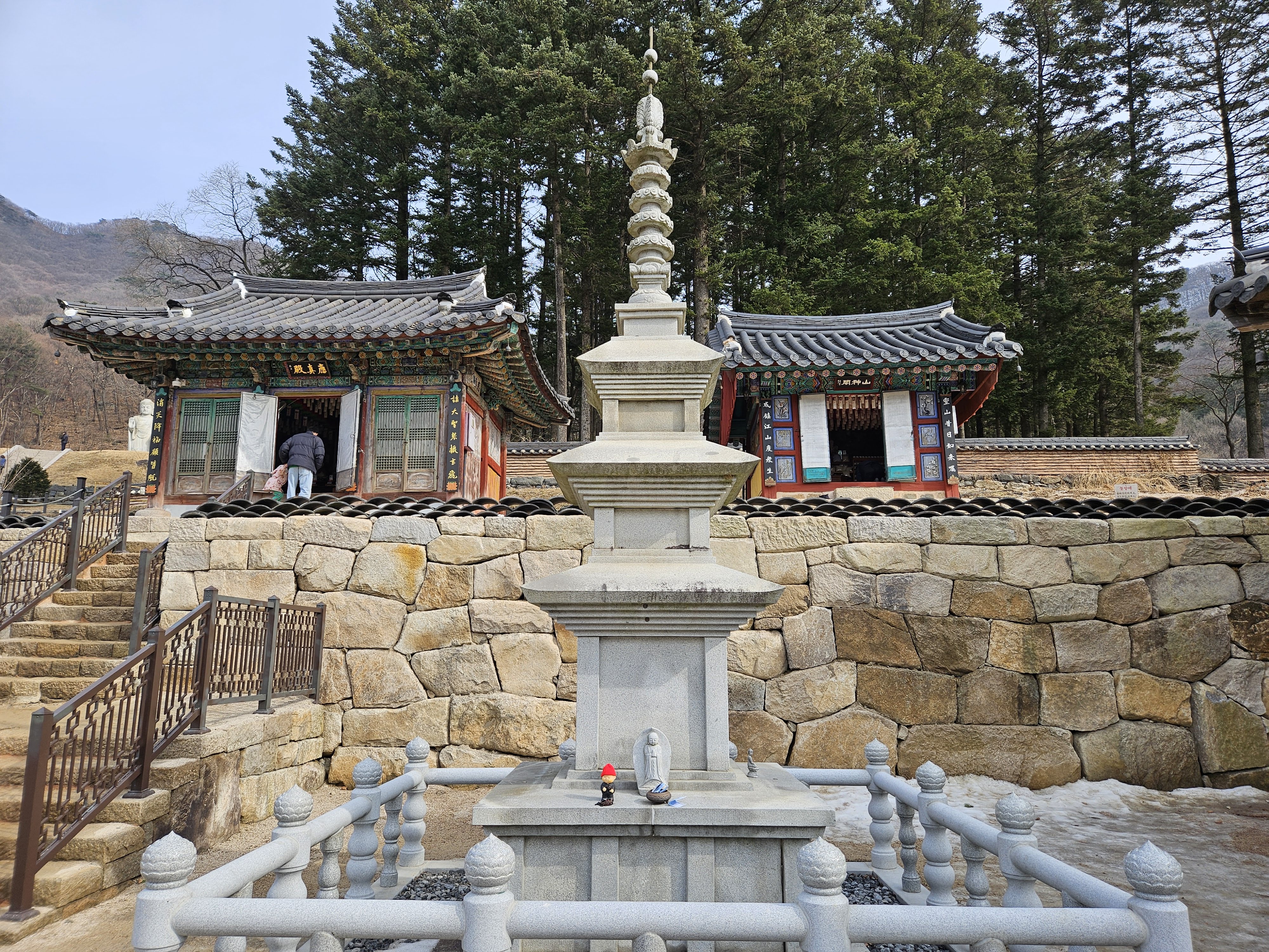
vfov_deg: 58.9
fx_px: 843
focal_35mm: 23
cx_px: 634
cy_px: 476
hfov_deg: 73.9
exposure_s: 1/927
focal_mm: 5.4
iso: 25
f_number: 1.8
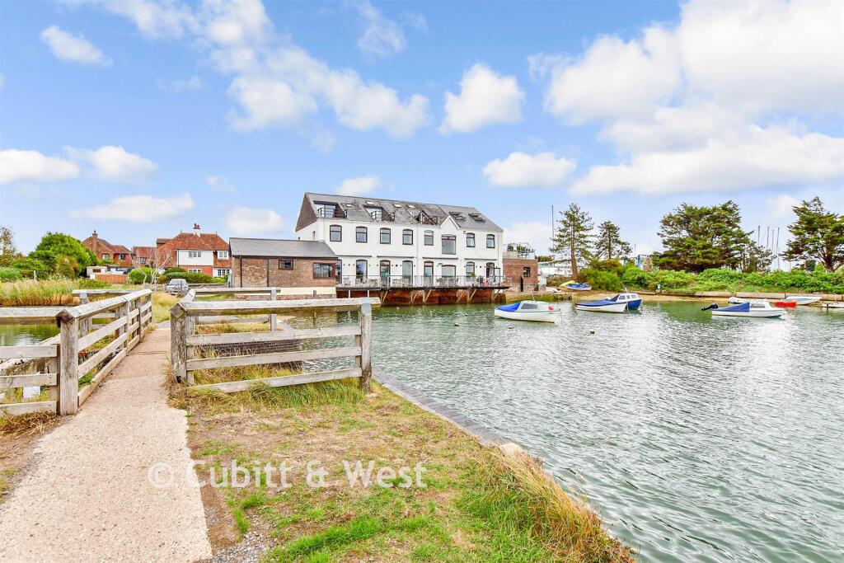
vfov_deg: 70.5
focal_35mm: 17
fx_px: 399
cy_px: 282
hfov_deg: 93.3
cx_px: 422
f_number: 8
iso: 500
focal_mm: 11.5
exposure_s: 1/800
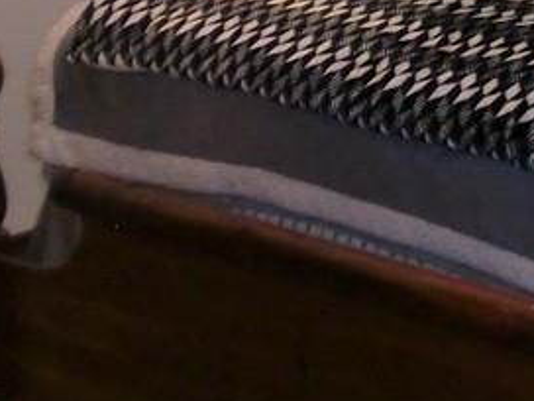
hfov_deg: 14.2
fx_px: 2036
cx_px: 744
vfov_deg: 10.5
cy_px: -328
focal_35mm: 132
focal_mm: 6.3
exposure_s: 1/50
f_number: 3.1
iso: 400
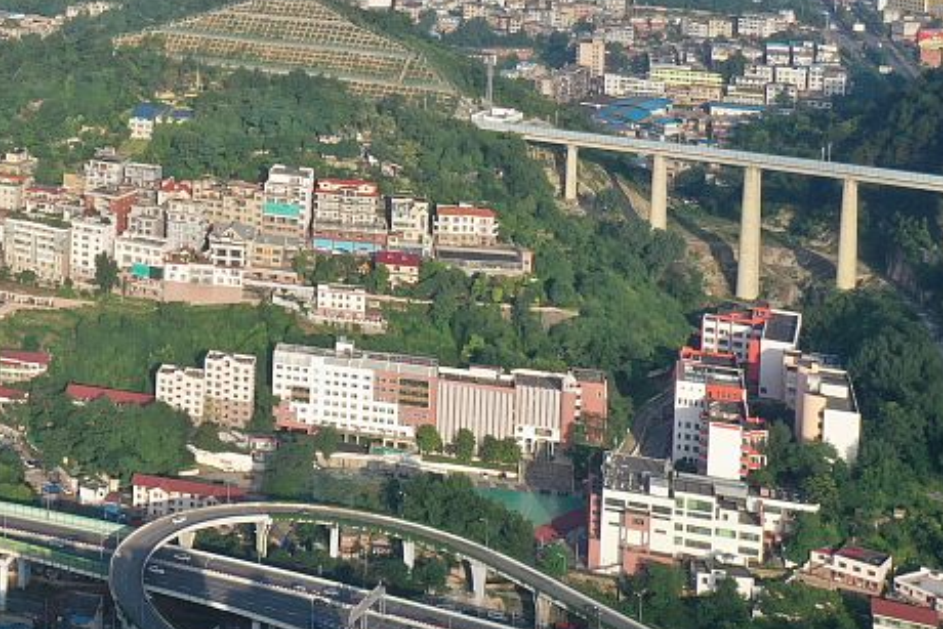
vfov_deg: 17.6
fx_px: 1913
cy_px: -164
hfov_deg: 24.9
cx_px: -203
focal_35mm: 73
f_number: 5.6
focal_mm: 10.26
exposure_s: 1/400
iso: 100
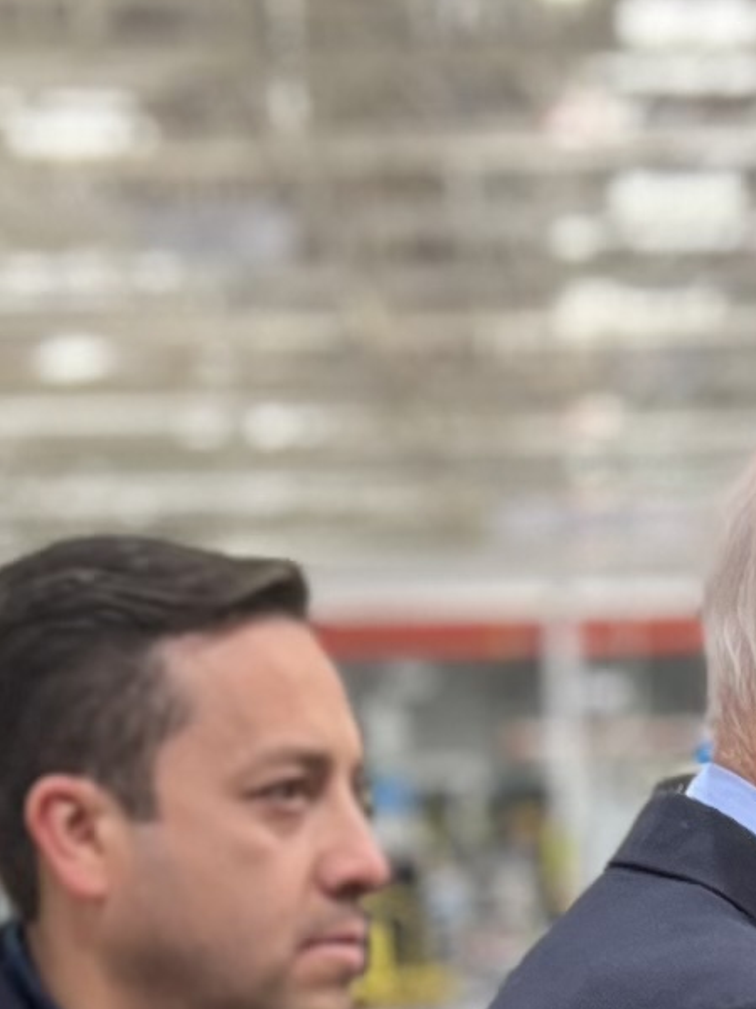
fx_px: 5098
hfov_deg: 8.4
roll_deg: +2.0
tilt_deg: -10.7
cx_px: 862
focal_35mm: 175
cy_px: 1855
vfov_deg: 10.6
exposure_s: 1/60
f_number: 1.5
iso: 80
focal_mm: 5.7
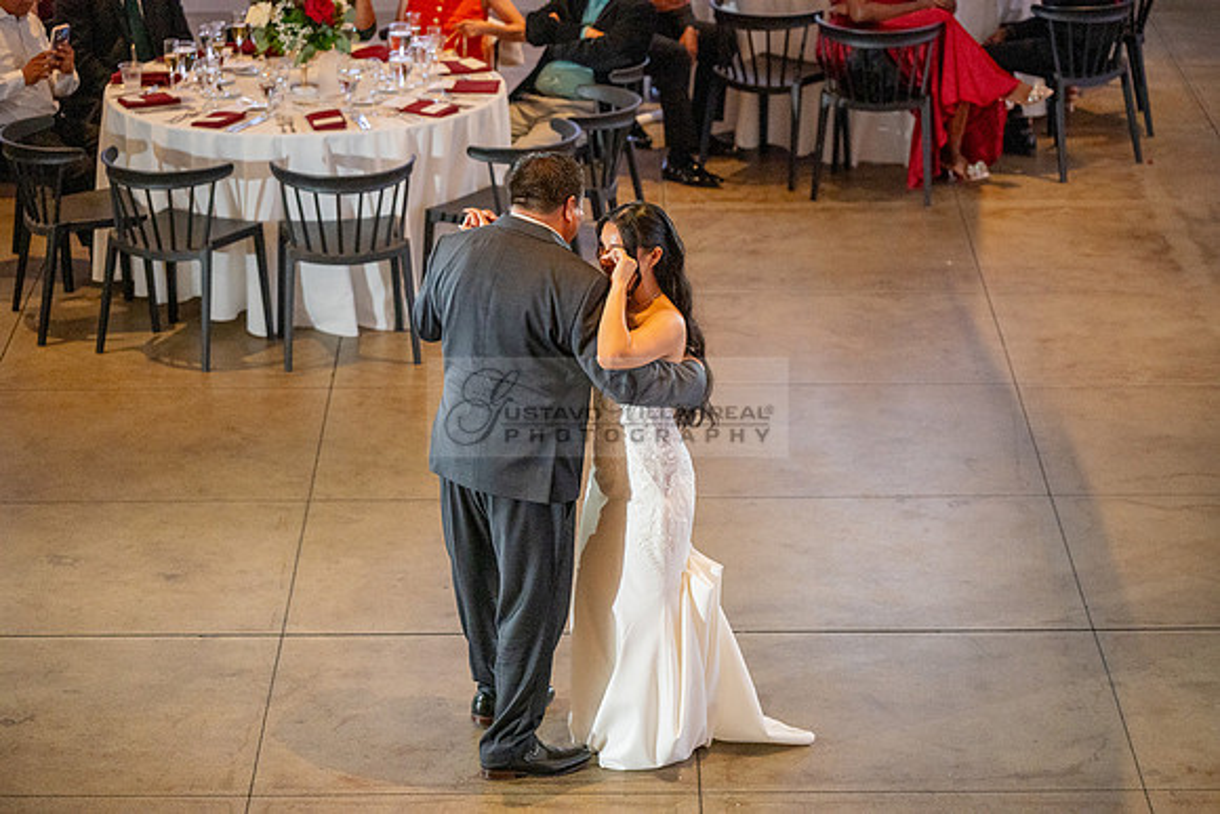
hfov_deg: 17.1
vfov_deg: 11.4
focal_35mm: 120
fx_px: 4067
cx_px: 610
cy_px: 407
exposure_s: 1/200
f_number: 4
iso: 3200
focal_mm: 120
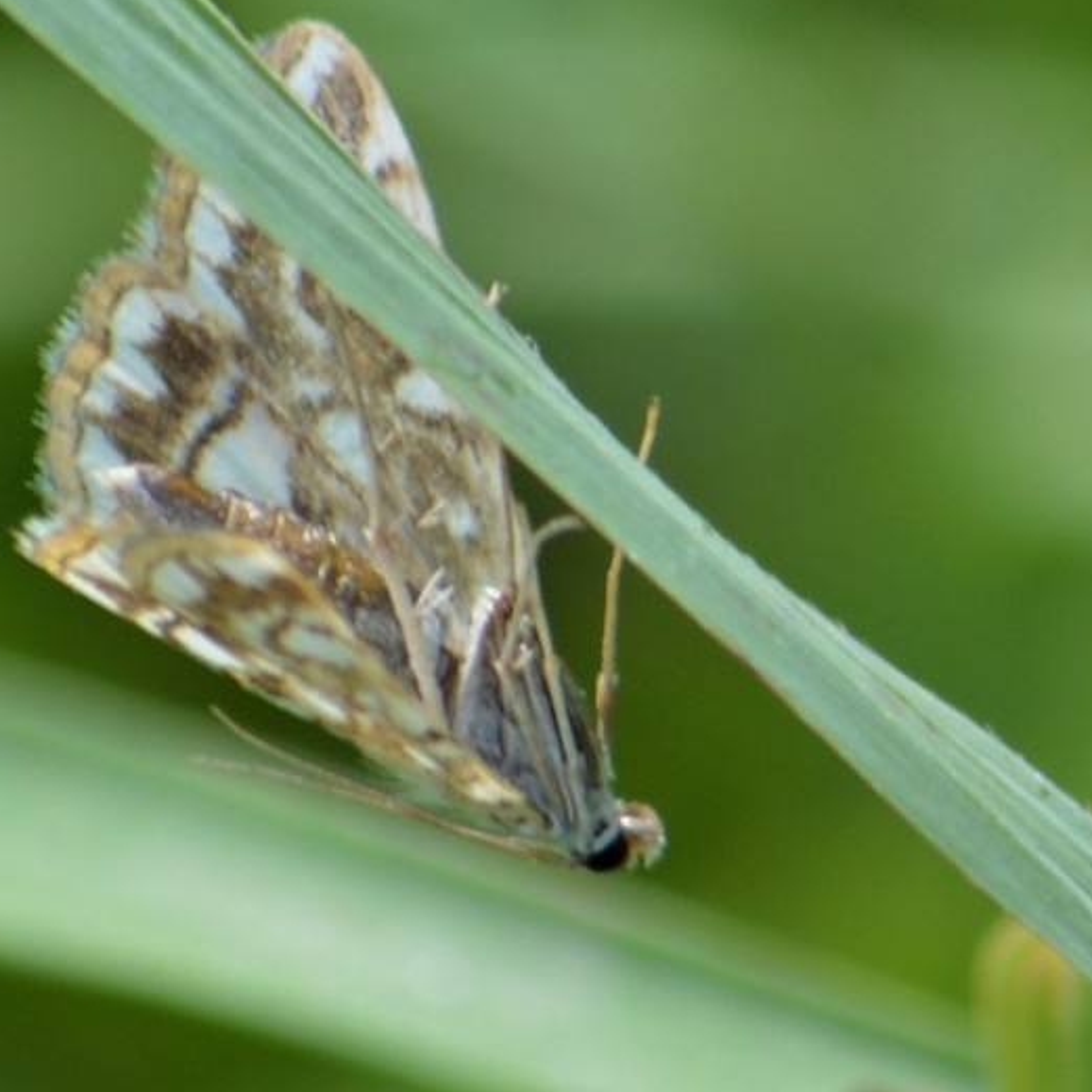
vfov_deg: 3.4
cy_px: 490
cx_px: 536
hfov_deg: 3.4
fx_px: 18416
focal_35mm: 516
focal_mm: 220
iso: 140
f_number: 8
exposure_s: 1/125
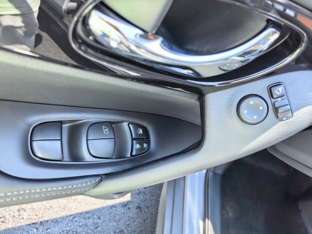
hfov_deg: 71.6
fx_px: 216
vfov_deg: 56.8
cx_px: 156
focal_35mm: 24
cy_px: 117
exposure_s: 1/1092
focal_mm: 5.75
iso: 160
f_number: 2
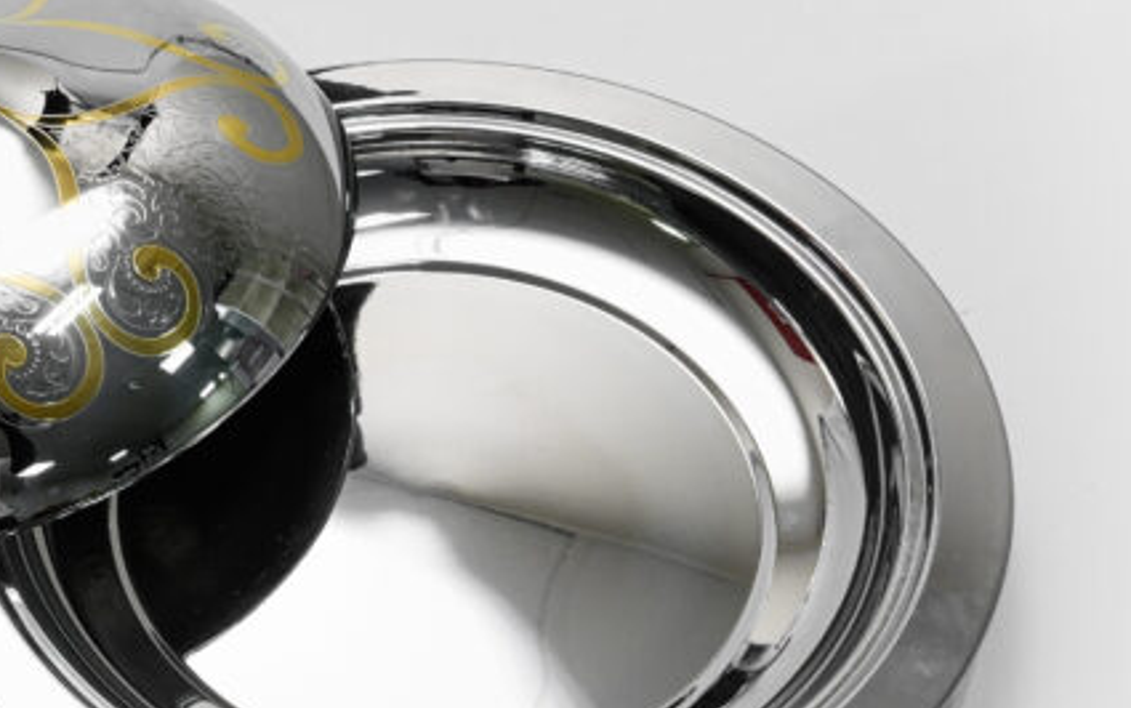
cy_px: 423
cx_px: 255
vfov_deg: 15.6
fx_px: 2590
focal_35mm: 84
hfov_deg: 24.3
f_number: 13
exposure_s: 1/100
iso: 3200
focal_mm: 50
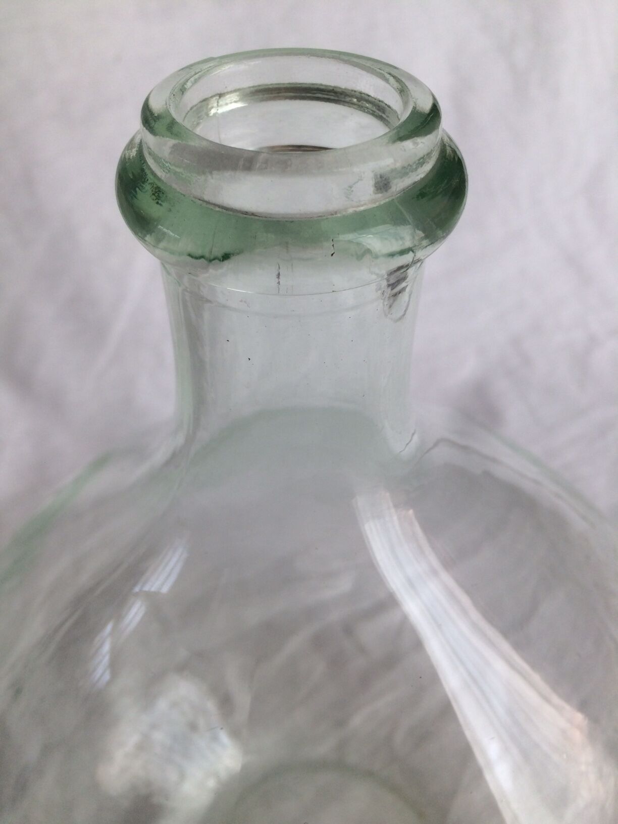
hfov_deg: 48.2
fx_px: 690
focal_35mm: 29
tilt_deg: -45.0
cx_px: 309
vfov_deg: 61.7
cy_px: 412
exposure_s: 1/302
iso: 32
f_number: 2.2
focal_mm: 4.15
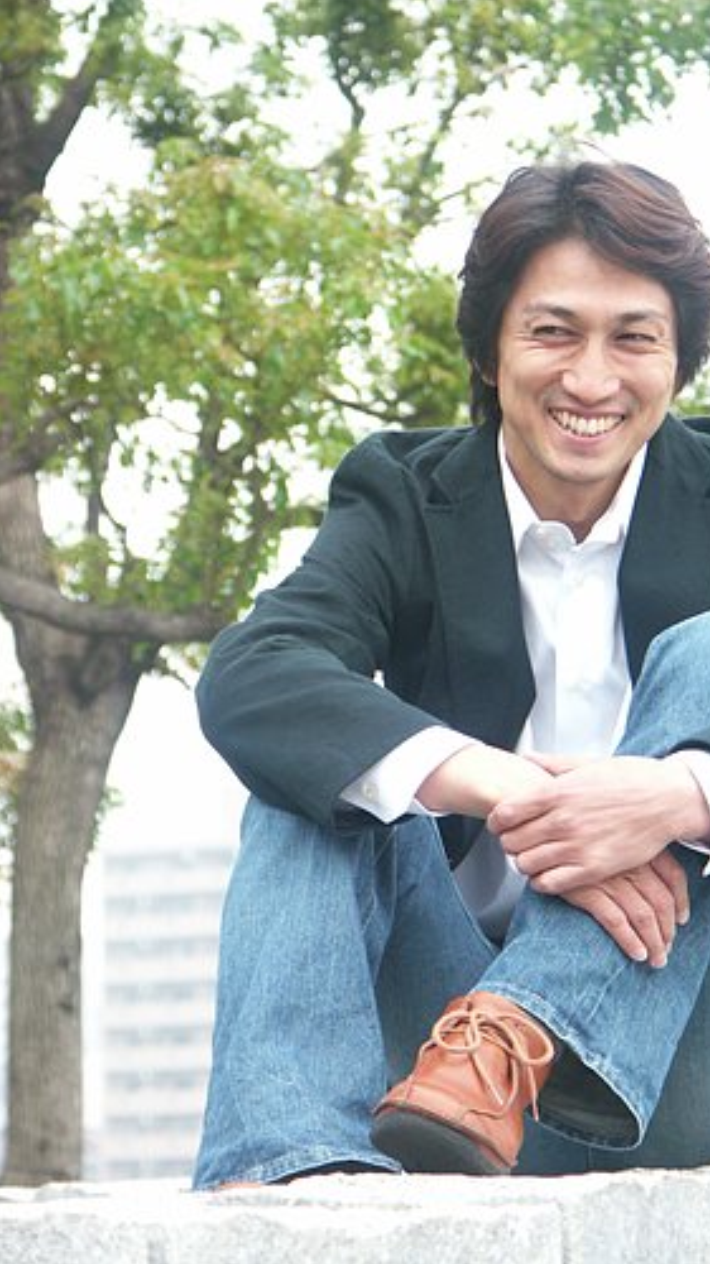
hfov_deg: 7.4
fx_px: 5493
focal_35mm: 164
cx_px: 422
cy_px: 642
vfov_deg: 13.1
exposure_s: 1/100
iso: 100
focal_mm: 37.36
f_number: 3.2
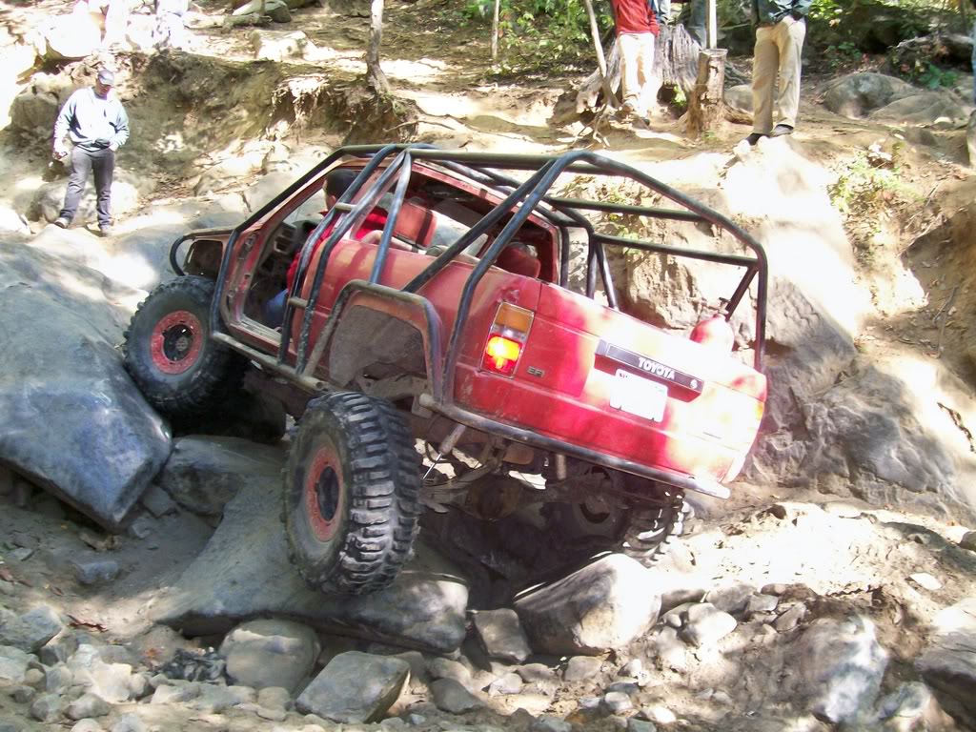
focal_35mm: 36
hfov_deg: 51.4
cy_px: 366
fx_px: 1015
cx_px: 488
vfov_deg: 39.7
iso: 140
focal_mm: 6
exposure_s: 1/64
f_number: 2.7
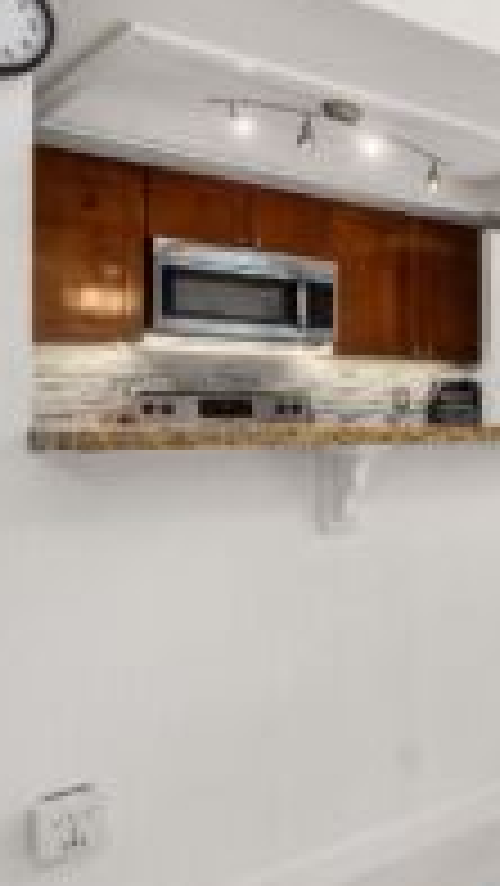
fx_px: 800
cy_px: 474
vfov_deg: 57.9
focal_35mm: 34
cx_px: 802
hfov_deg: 24.4
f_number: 7.1
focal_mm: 16
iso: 80
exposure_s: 1/60
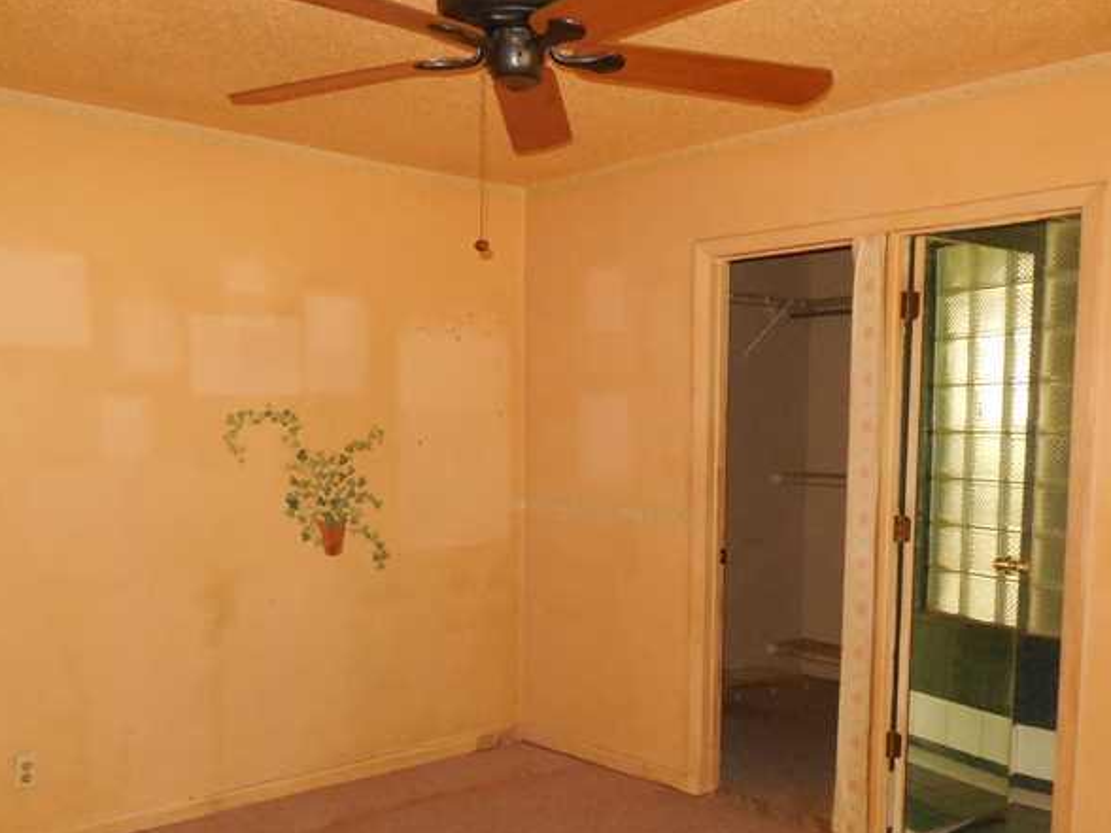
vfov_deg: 41.4
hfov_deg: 53.9
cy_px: 531
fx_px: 1091
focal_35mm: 34
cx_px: 537
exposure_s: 1/25
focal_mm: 4.5
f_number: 3.1
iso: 560
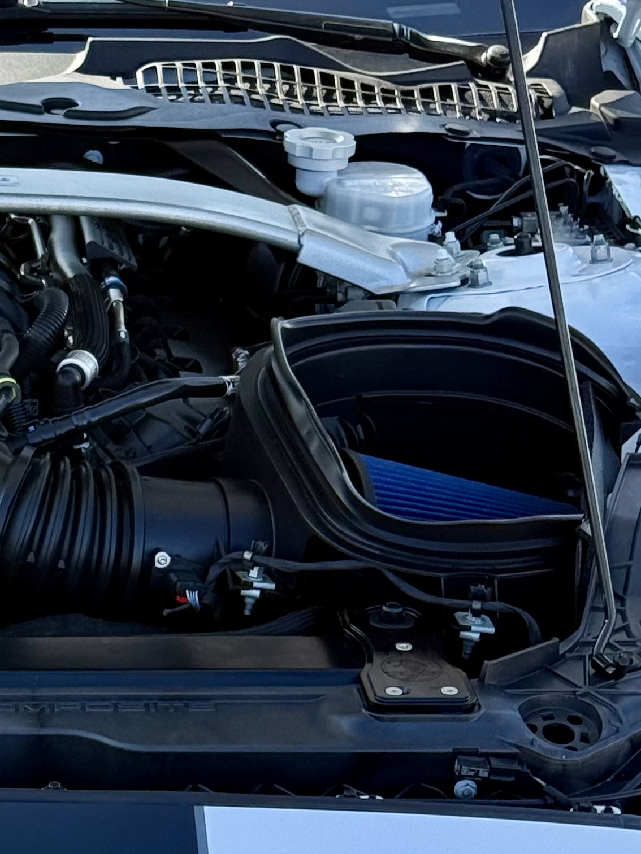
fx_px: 3160
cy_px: 604
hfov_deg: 11.4
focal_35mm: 128
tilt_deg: -22.5
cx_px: -113
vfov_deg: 15.4
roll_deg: +0.4
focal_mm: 6.76
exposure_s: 1/1403
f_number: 1.78
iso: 80
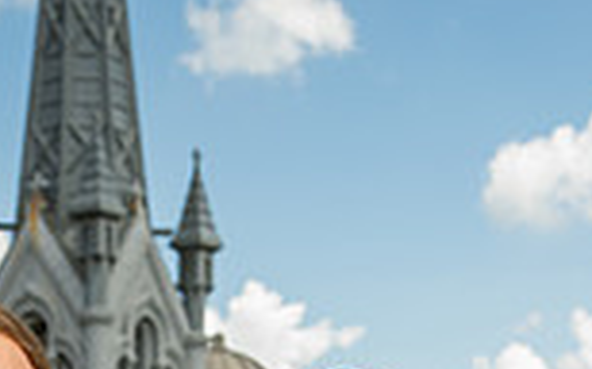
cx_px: 88
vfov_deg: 9.6
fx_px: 1999
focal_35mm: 124
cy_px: 823
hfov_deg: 16.7
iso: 100
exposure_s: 1/250
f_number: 5.6
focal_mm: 41.6
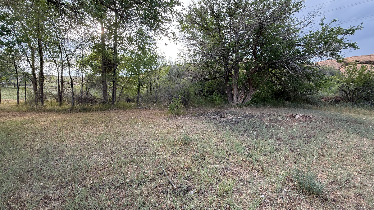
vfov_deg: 67.1
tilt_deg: -1.5
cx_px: 193
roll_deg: -2.7
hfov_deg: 99.3
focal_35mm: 16
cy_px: 101
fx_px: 159
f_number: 2.2
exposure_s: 1/149
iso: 64
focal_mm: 2.22
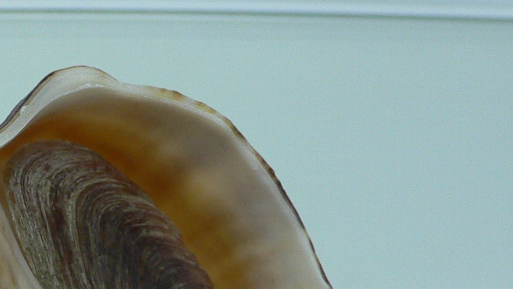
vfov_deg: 13.6
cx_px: 10
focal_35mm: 87
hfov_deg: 23.5
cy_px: 324
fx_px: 1183
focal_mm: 4.6
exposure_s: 1/60
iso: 100
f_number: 2.8
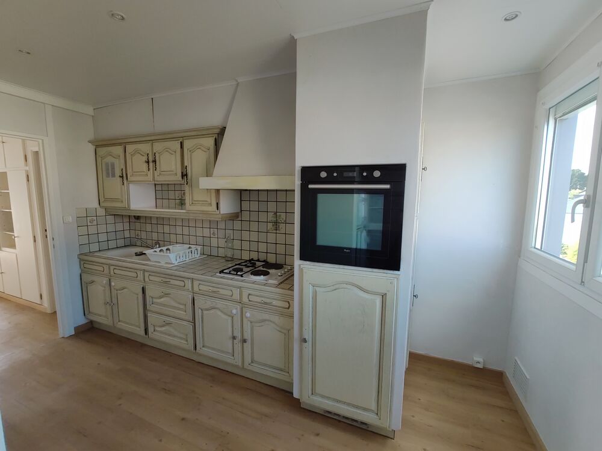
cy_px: 226
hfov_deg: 98.2
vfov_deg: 81.7
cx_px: 301
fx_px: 261
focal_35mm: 15
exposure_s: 1/100
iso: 189
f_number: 2.4
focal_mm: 2.04
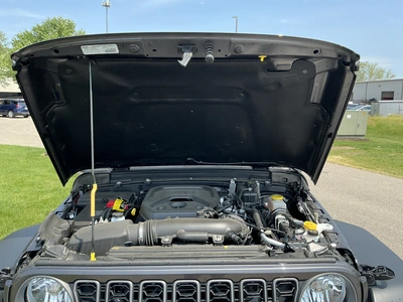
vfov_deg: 49.7
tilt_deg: -5.4
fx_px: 326
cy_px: 151
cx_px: 202
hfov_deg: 63.4
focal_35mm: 28
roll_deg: -0.8
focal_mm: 3
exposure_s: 1/500
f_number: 1.8
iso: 25
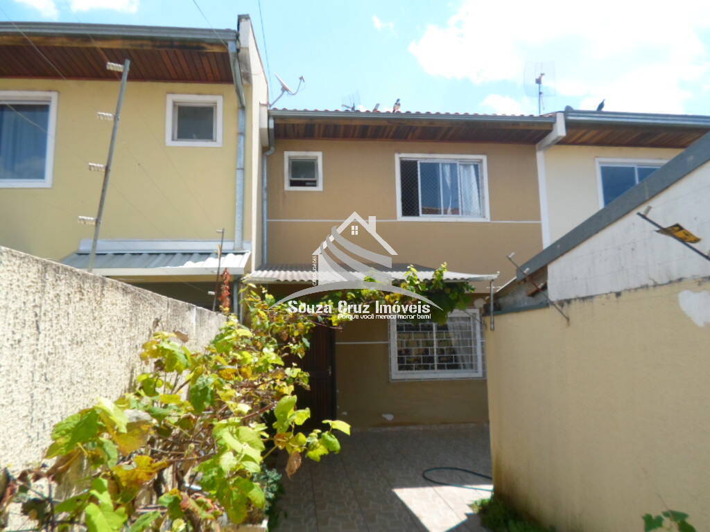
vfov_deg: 54.9
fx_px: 513
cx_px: 355
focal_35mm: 25
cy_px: 266
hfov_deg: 69.4
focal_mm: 4.5
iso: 80
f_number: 2.5
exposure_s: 1/1000
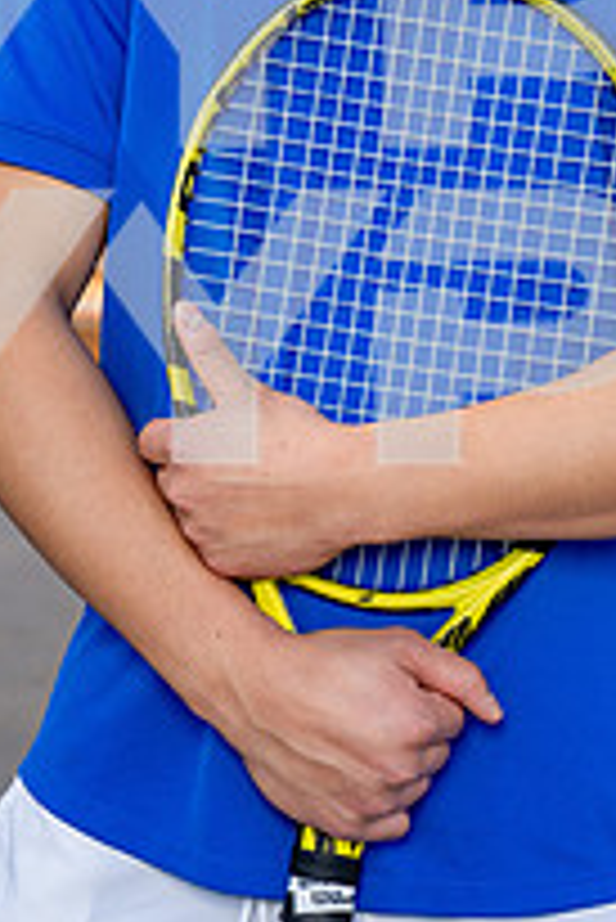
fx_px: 3433
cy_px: 13
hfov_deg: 10.3
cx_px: 333
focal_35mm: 134
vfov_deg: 15.0
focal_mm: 61
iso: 100
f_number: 4
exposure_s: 1/250
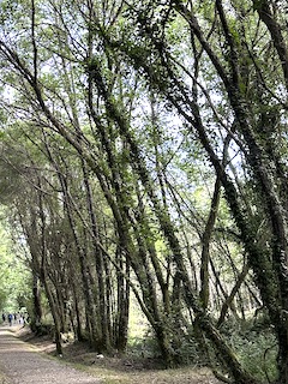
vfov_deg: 39.4
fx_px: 532
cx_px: 12
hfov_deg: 28.7
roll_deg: +1.3
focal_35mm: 48
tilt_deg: +16.6
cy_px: 142
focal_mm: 6.86
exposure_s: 1/121
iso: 125
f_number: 1.78
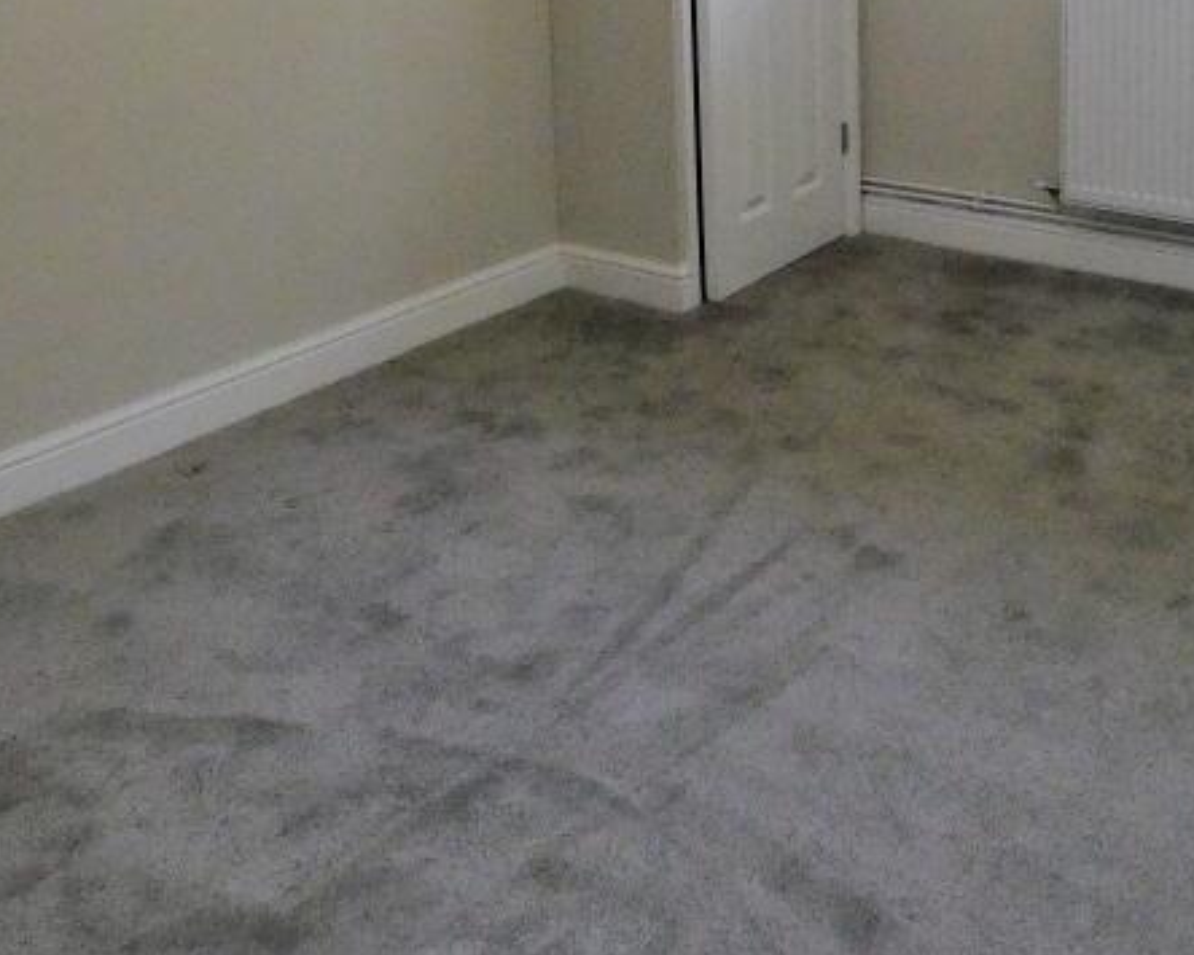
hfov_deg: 40.2
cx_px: 877
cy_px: 62
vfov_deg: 31.5
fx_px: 1590
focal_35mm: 45
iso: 500
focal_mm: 3.6
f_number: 2.8
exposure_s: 1/320
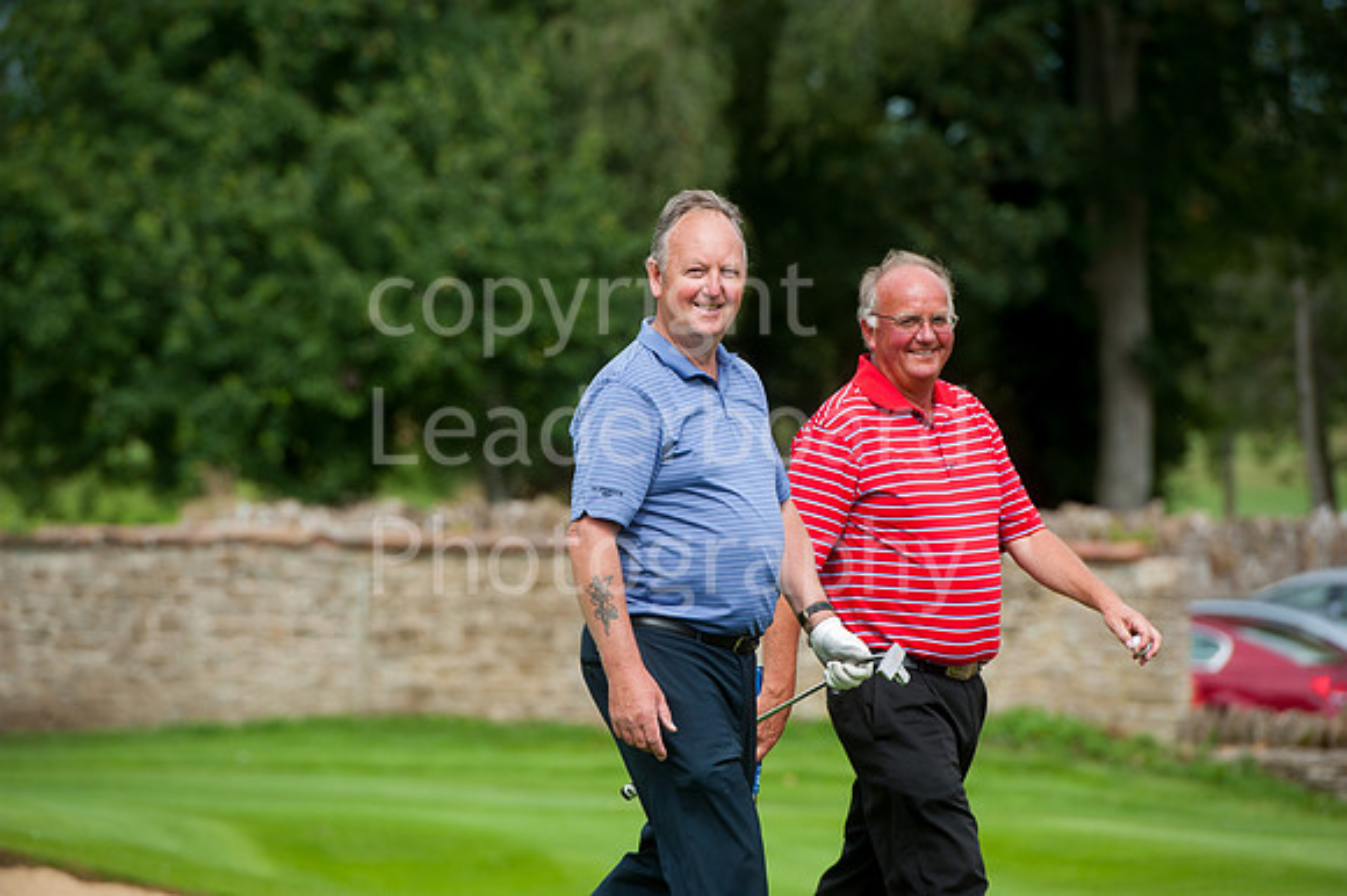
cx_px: 674
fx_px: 7479
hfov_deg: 10.3
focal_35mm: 200
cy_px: 448
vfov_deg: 6.9
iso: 400
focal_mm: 200
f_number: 5.6
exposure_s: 1/1600
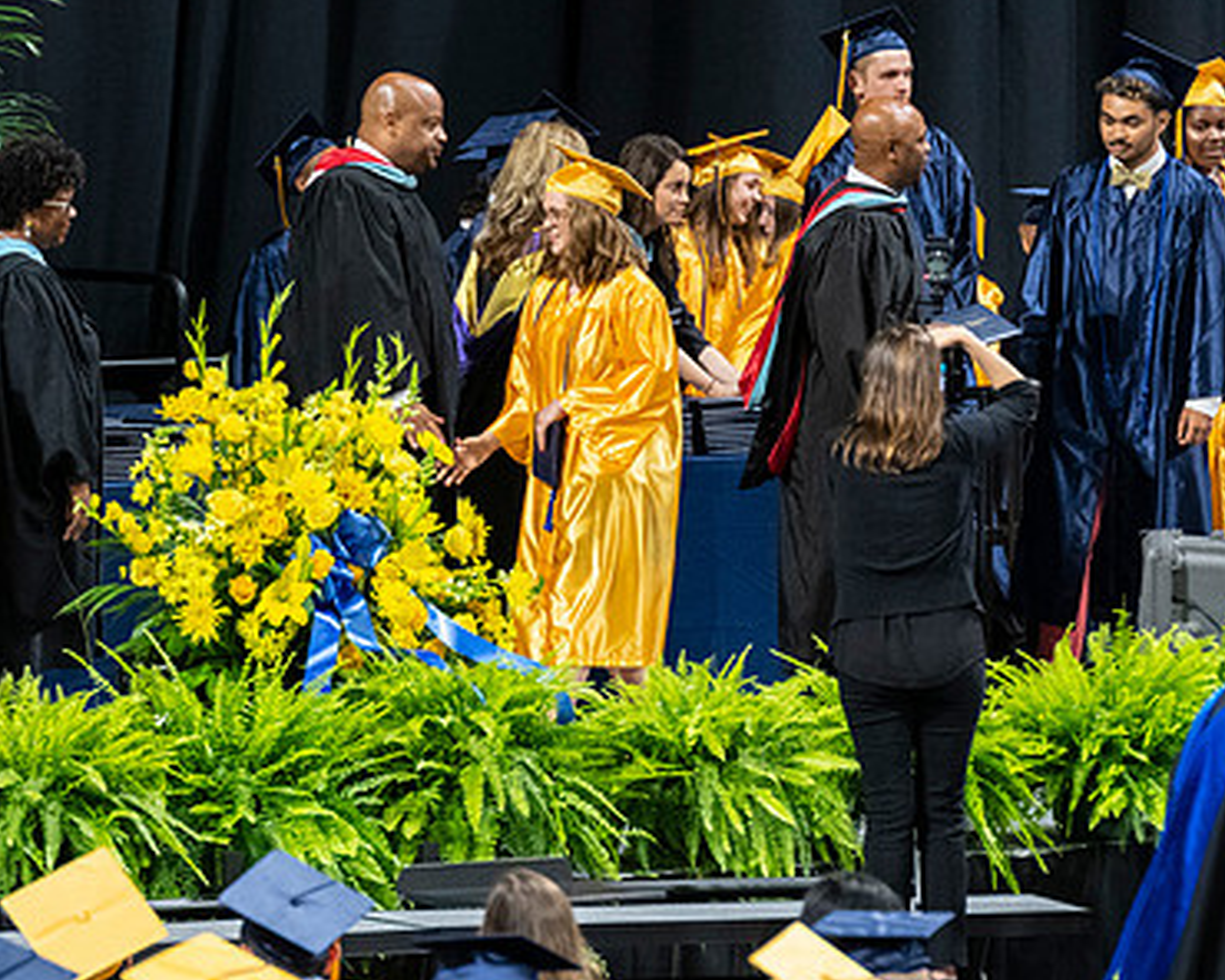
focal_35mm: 419
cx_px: 555
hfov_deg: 4.6
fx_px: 15191
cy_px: 504
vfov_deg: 3.7
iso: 2000
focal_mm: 190
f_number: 4
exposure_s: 1/200
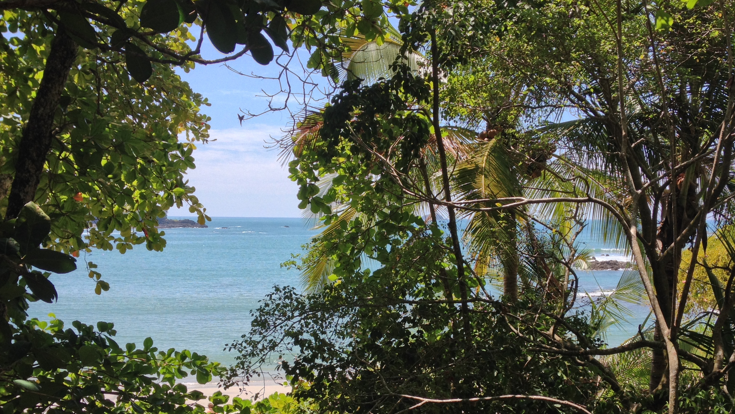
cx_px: 423
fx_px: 857
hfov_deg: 46.3
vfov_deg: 26.7
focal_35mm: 44
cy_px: 311
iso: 50
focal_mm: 4.28
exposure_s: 1/767
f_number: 2.4
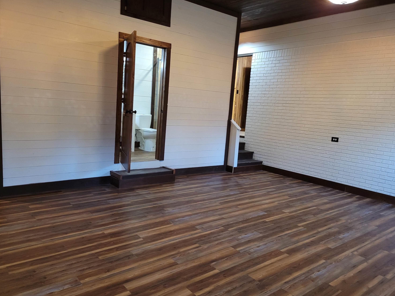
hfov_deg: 65.3
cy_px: 150
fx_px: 308
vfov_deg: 51.4
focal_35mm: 27
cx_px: 191
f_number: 1.8
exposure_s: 1/40
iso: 500
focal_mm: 5.4
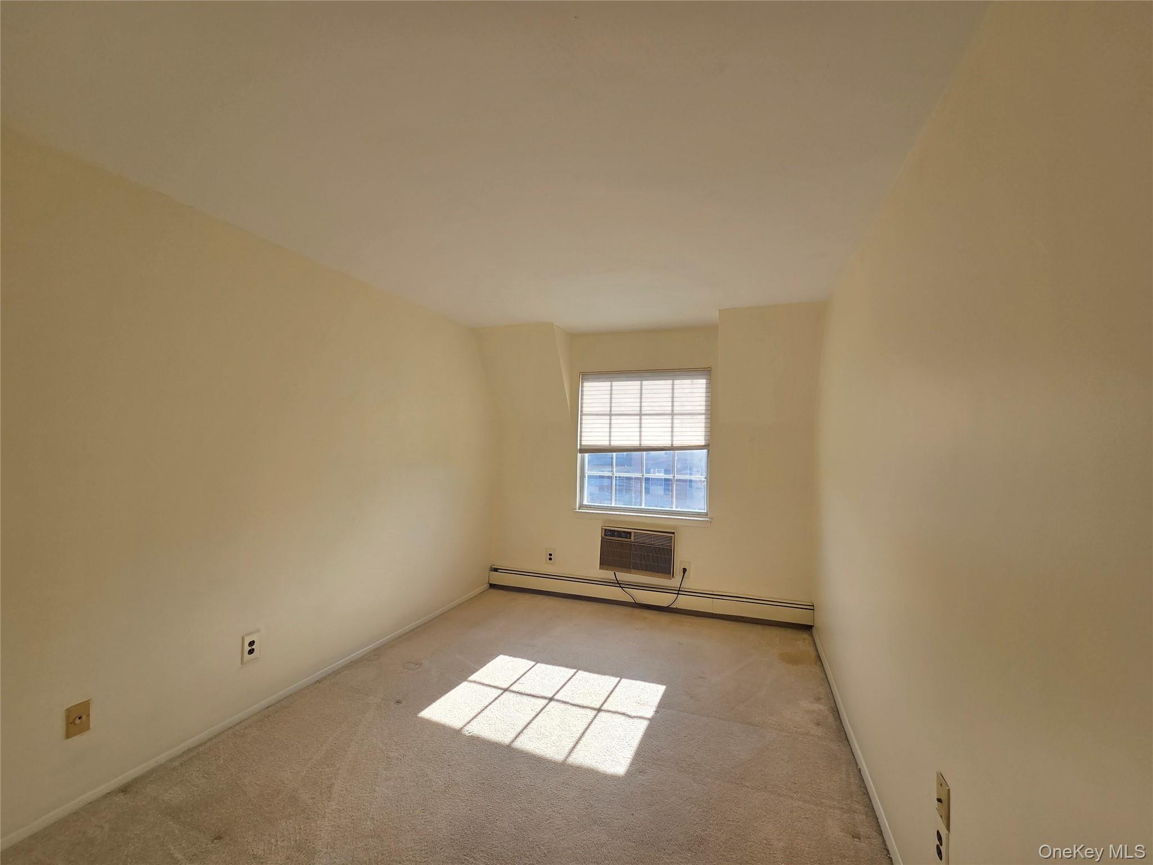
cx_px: 576
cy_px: 432
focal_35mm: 13
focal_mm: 2.2
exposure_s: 1/433
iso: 50
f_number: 2.2
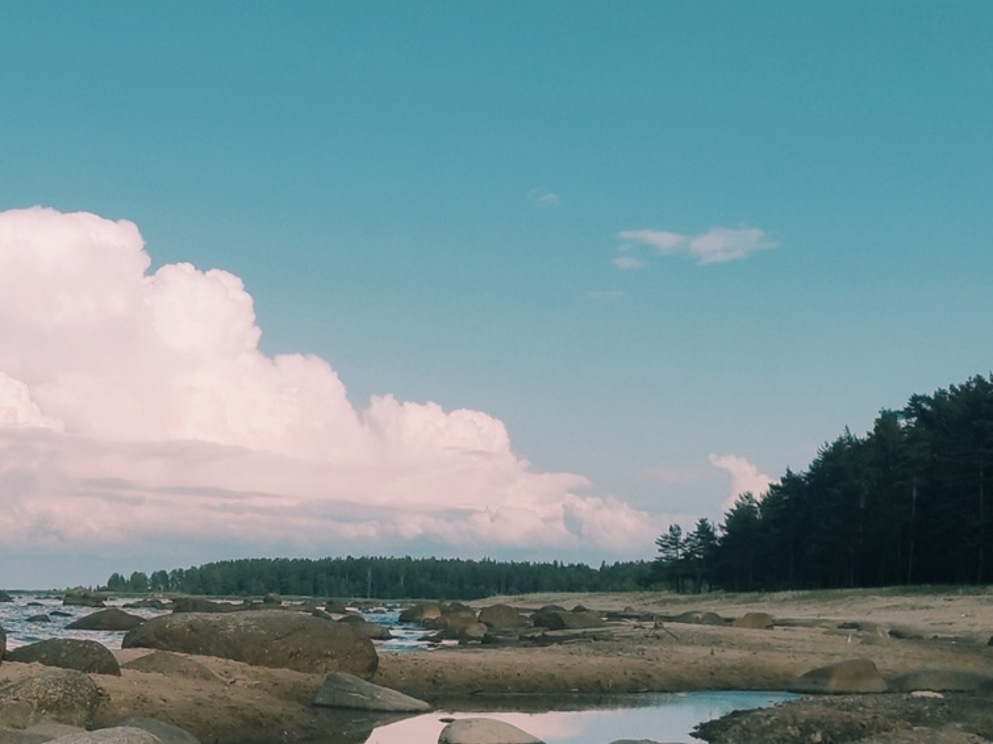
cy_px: 657
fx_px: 1778
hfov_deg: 30.2
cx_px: 153
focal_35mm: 62
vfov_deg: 23.1
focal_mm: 4.77
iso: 112
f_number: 1.75
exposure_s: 1/1793
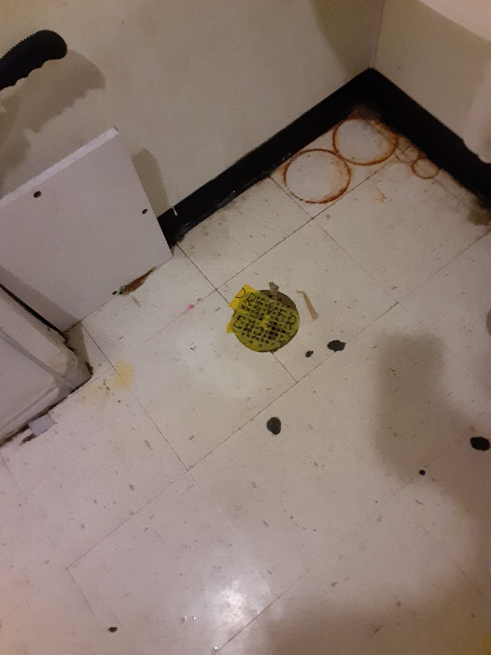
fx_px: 511
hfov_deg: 51.4
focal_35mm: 27
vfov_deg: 65.3
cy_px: 328
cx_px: 246
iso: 500
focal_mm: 2.91
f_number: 1.9
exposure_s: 1/24
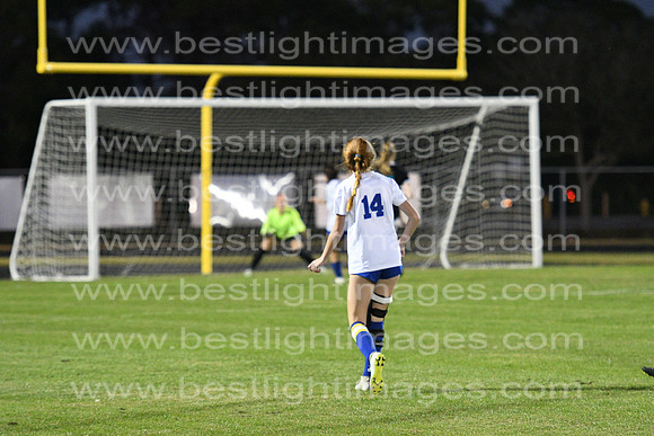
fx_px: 4225
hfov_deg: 8.9
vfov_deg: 5.9
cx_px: 327
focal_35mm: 232
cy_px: 218
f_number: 2.8
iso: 7200
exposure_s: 1/800
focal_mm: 155
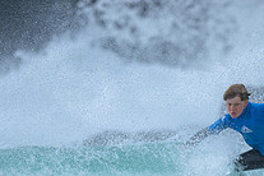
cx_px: 145
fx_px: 16403
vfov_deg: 0.6
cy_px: 206
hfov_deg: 0.9
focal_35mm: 2237
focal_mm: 800
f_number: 6.3
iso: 280
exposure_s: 1/1600
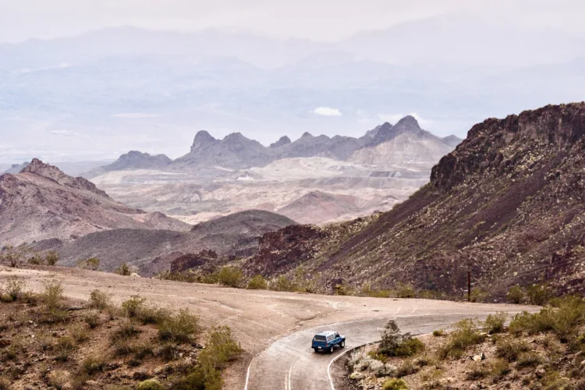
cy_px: 195
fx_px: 2665
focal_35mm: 164
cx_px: 292
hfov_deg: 12.5
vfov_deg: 8.4
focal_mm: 164
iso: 400
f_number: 2.8
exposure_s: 1/12800
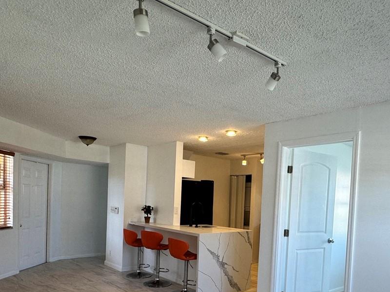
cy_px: 214
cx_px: 218
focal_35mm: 28
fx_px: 315
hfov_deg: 63.2
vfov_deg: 48.1
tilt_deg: -3.0
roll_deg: -2.3
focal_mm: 2.22
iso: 125
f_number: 2.2
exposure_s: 1/120
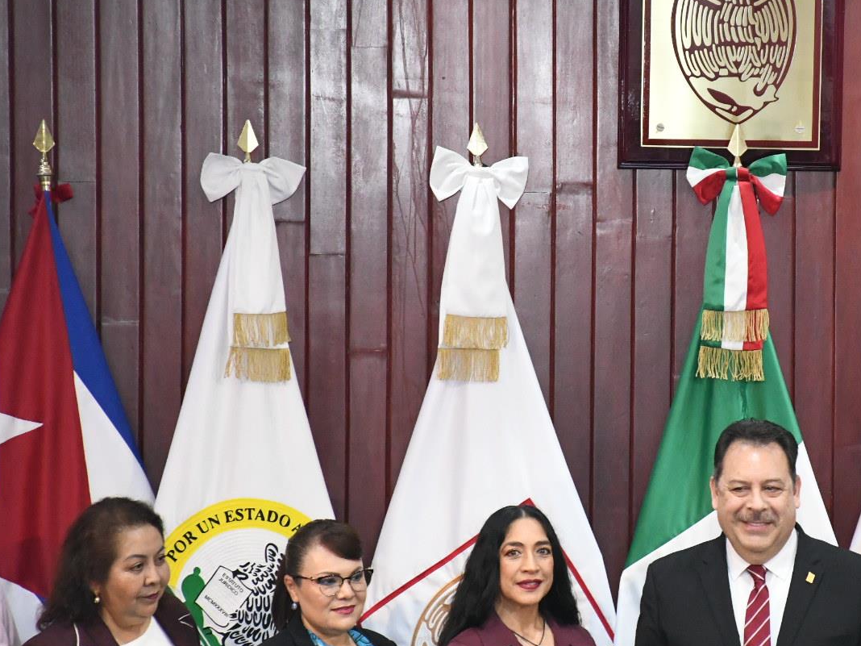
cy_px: 310
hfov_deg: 8.1
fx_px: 6094
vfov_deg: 6.1
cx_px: 646
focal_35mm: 245
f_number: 5.6
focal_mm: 112
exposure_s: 1/100
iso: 6400
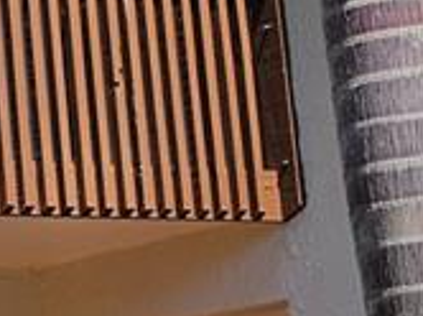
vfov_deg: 10.3
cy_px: 324
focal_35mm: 142
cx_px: -754
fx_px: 1733
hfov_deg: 10.7
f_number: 1.4
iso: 64
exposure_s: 1/5605
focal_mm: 6.5
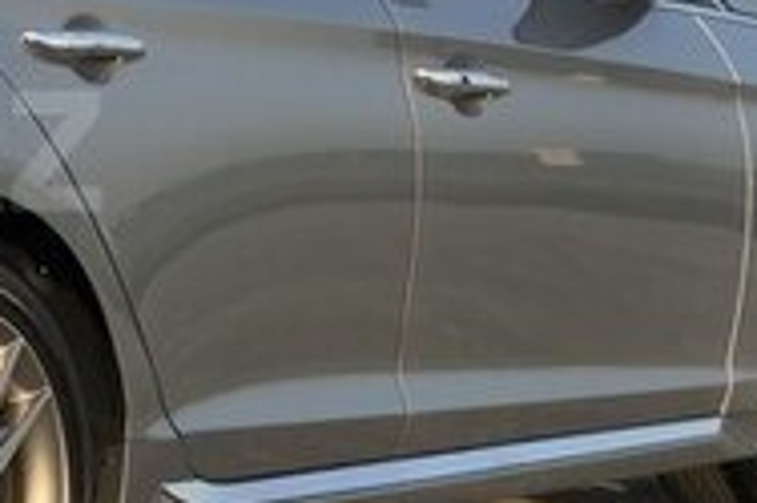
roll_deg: -0.2
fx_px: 3992
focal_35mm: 190
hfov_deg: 10.5
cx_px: -310
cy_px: 151
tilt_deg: -3.2
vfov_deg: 7.2
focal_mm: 6
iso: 16
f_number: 2.4
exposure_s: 1/298
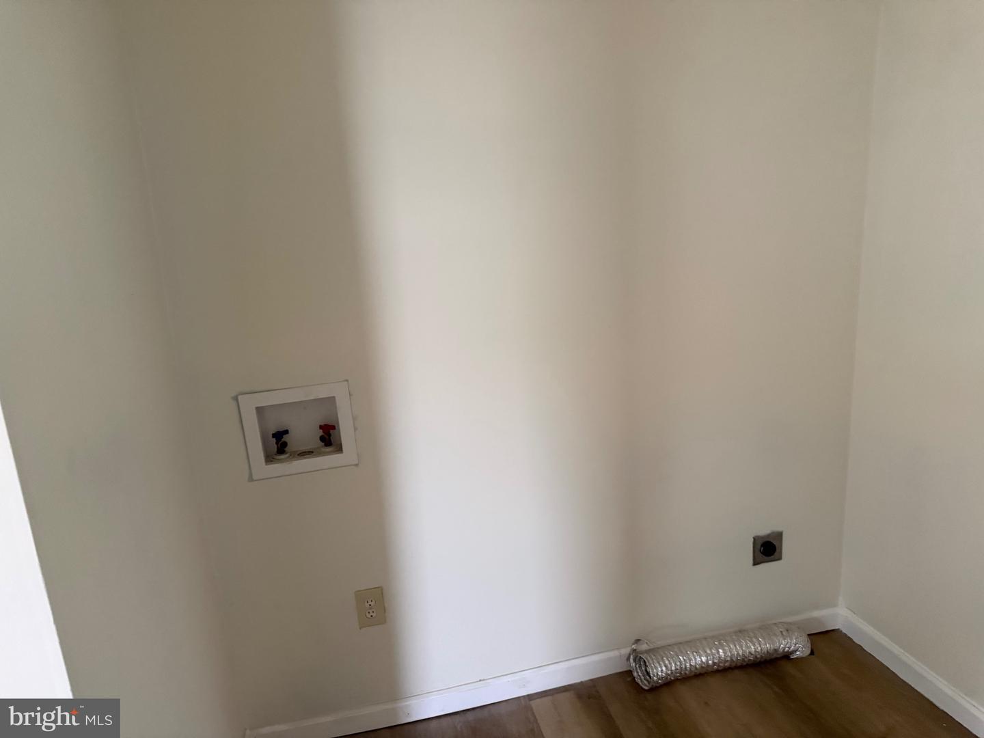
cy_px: 369
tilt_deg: -13.7
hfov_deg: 71.6
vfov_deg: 56.8
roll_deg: +3.9
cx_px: 492
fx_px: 682
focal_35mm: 24
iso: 500
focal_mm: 6.76
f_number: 1.78
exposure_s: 1/60
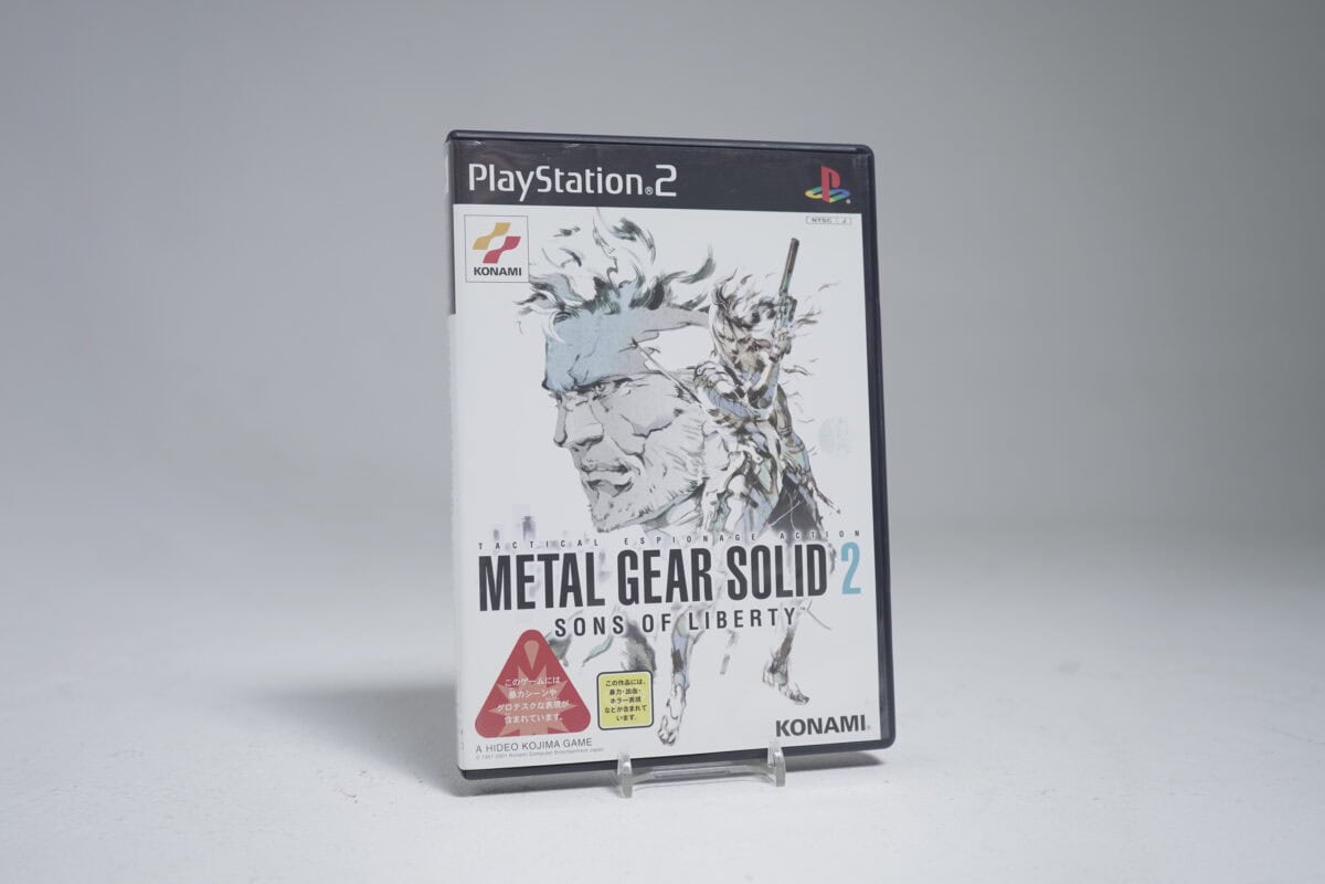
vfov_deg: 36.9
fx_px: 1325
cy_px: 442
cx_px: 662
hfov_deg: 53.1
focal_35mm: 36
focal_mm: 36
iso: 640
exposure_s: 1/30
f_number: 5.6
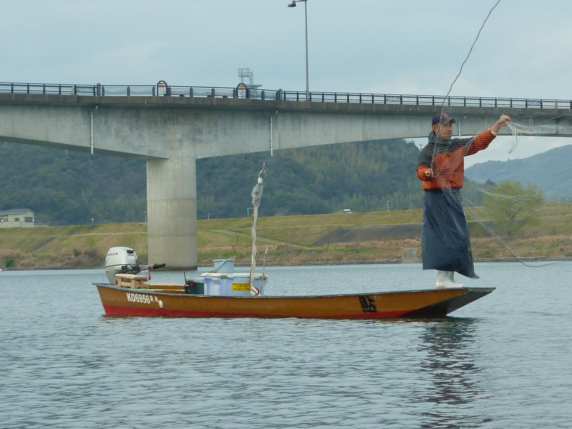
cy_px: 214
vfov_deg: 9.9
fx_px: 2479
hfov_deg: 13.2
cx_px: 286
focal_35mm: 150
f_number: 4.2
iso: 80
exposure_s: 1/250
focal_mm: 13.7
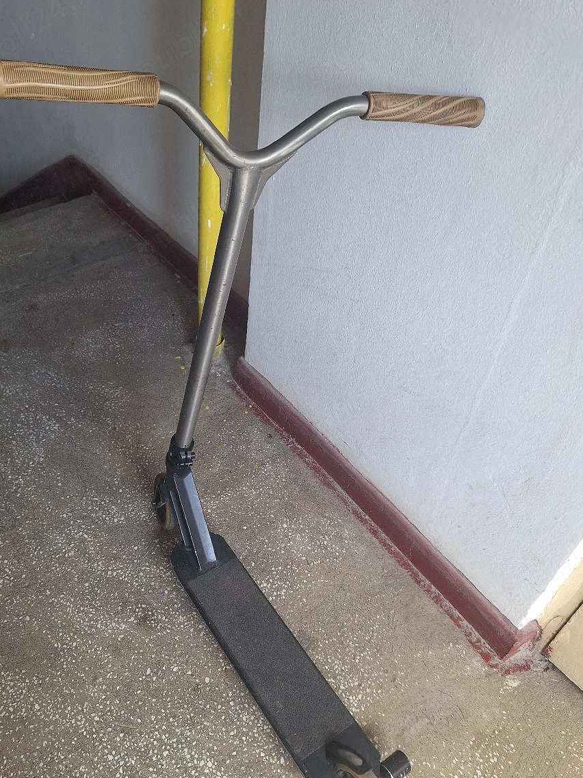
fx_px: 606
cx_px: 254
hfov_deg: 51.2
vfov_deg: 65.3
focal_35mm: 27
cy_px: 411
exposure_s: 1/50
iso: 64
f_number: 1.8
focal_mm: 5.54
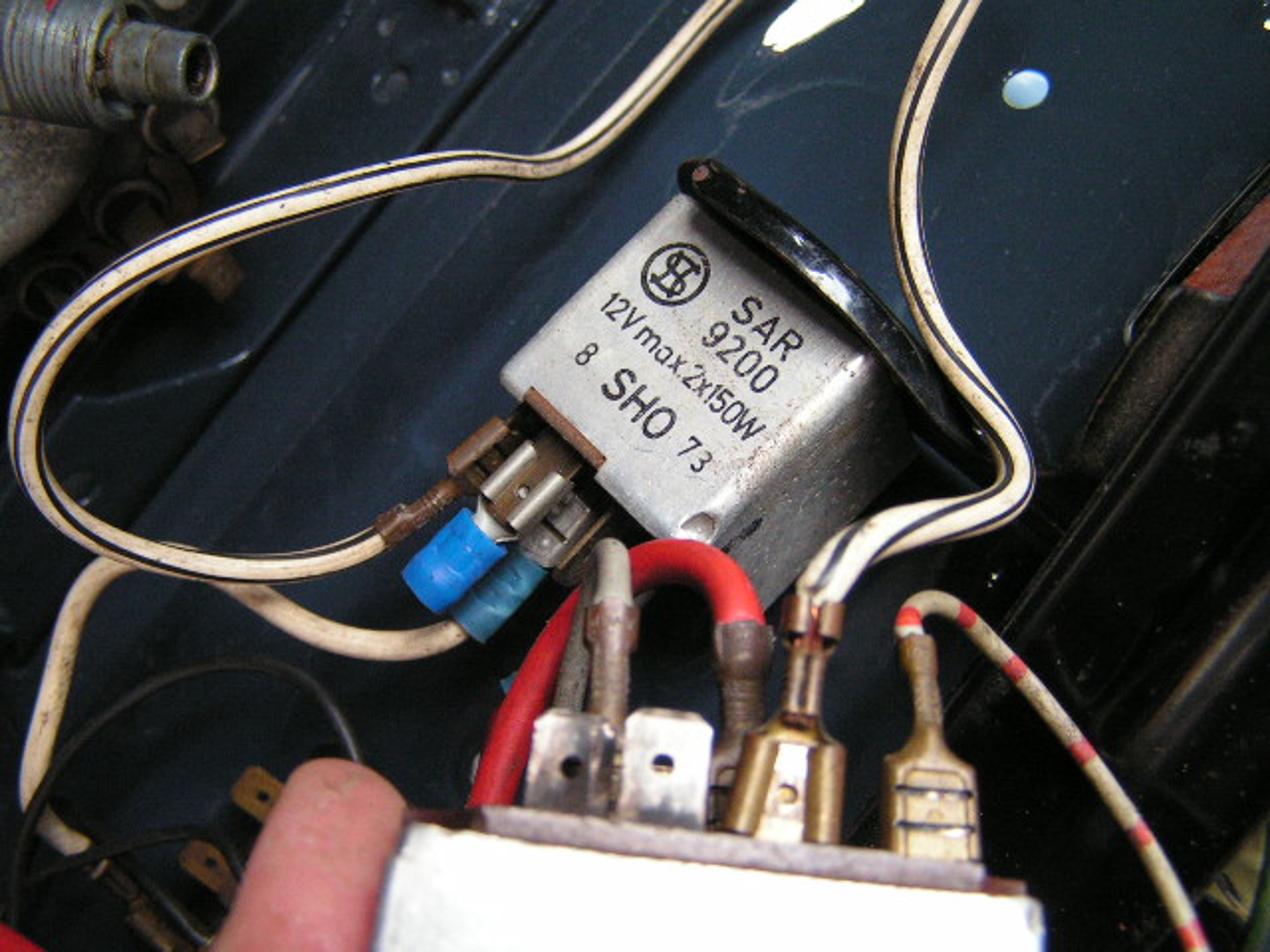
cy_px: 476
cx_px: 635
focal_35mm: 38
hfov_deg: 49.0
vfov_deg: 37.7
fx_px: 1394
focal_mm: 6.3
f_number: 2.8
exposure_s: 1/50
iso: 200
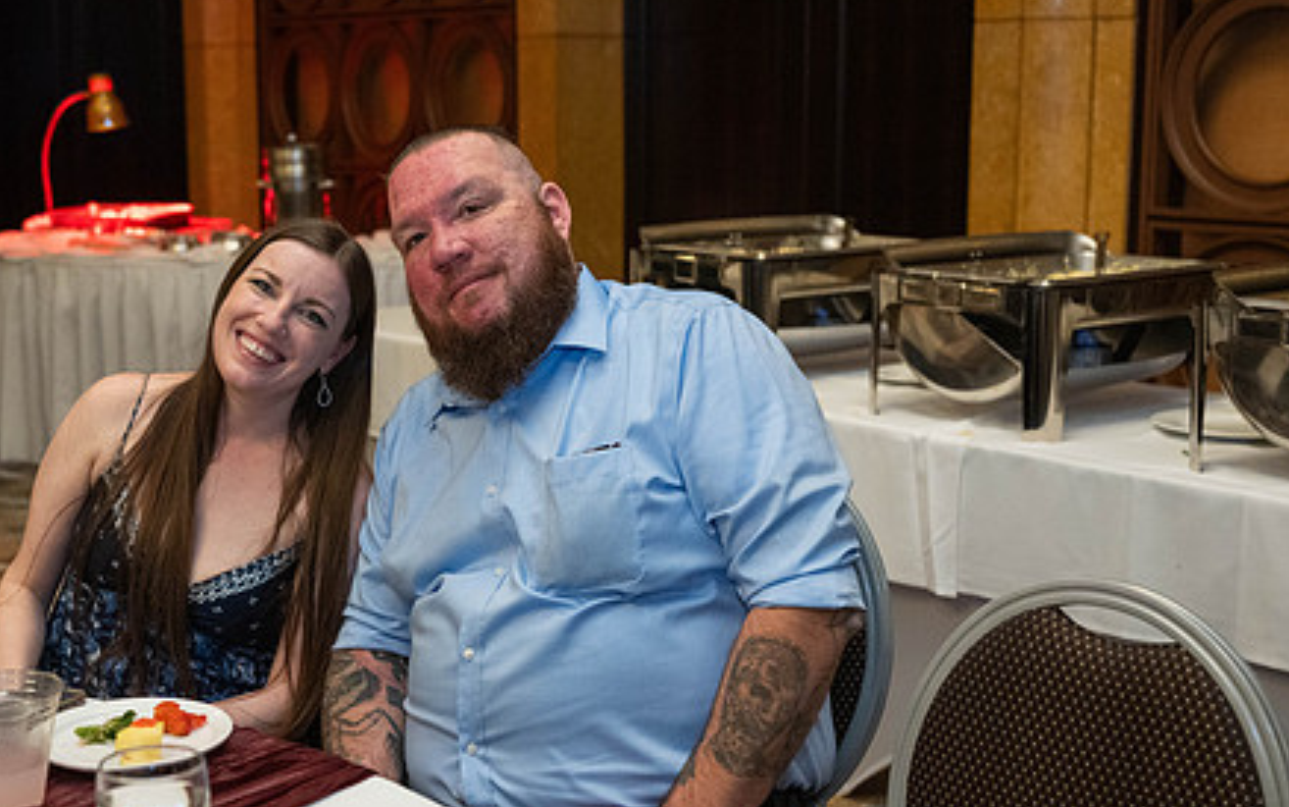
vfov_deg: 25.4
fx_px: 1792
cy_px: 371
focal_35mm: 51
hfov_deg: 39.4
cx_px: 534
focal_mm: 36
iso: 2500
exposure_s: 1/125
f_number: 3.2
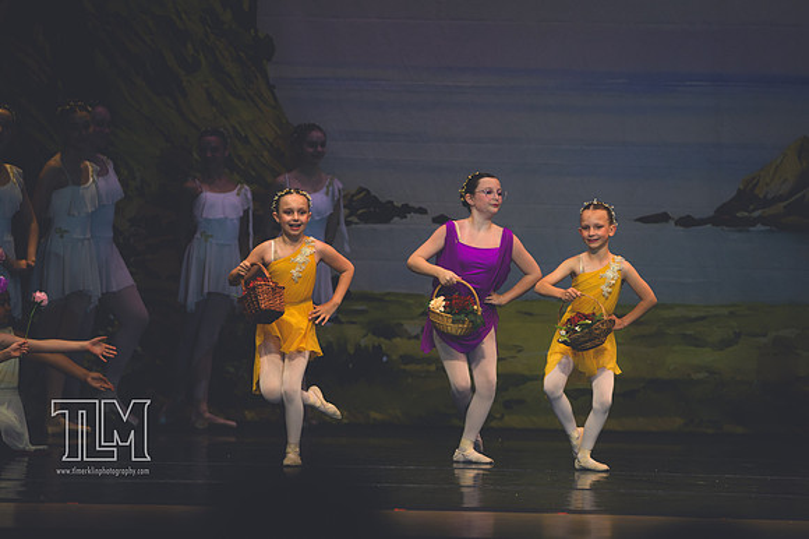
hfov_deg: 6.9
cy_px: 270
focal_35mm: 300
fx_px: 6738
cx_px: 404
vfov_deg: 4.6
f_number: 2.8
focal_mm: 200
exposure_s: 1/500
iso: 640
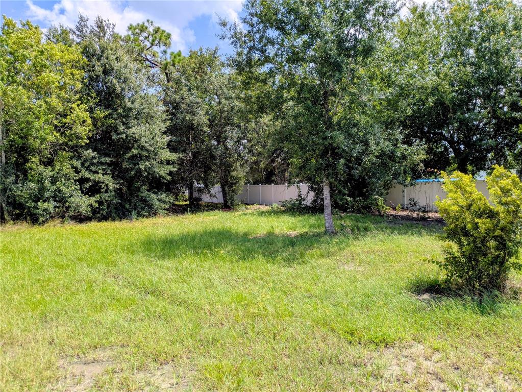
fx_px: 377
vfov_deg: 54.9
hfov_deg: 69.4
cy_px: 196
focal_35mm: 25
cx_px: 261
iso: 43
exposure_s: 1/1776
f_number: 1.89
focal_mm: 5.43
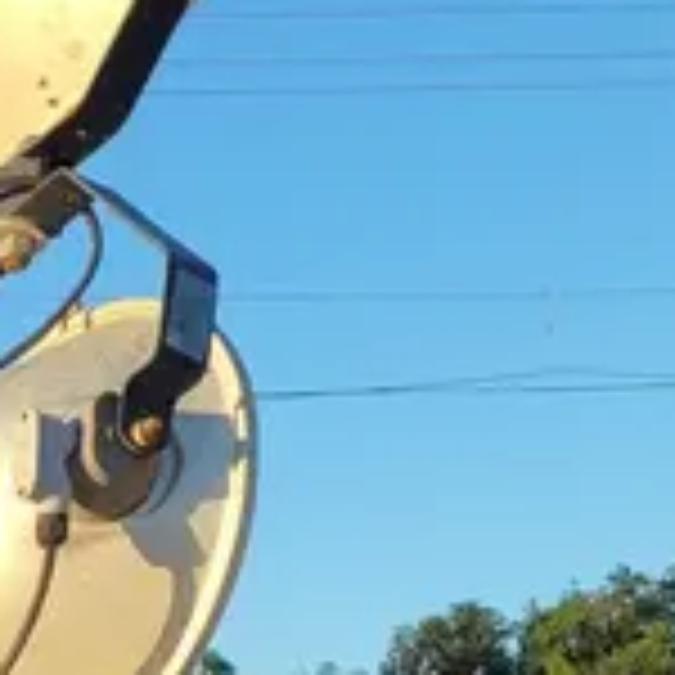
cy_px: 1406
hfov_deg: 14.3
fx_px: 2471
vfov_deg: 13.2
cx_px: -414
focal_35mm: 112
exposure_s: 1/769
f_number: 1.8
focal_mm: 5.4
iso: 40
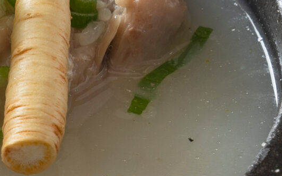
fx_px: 2629
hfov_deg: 6.1
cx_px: -113
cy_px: 100
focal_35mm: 342
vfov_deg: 3.8
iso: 160
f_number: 11
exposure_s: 1/125
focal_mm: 70
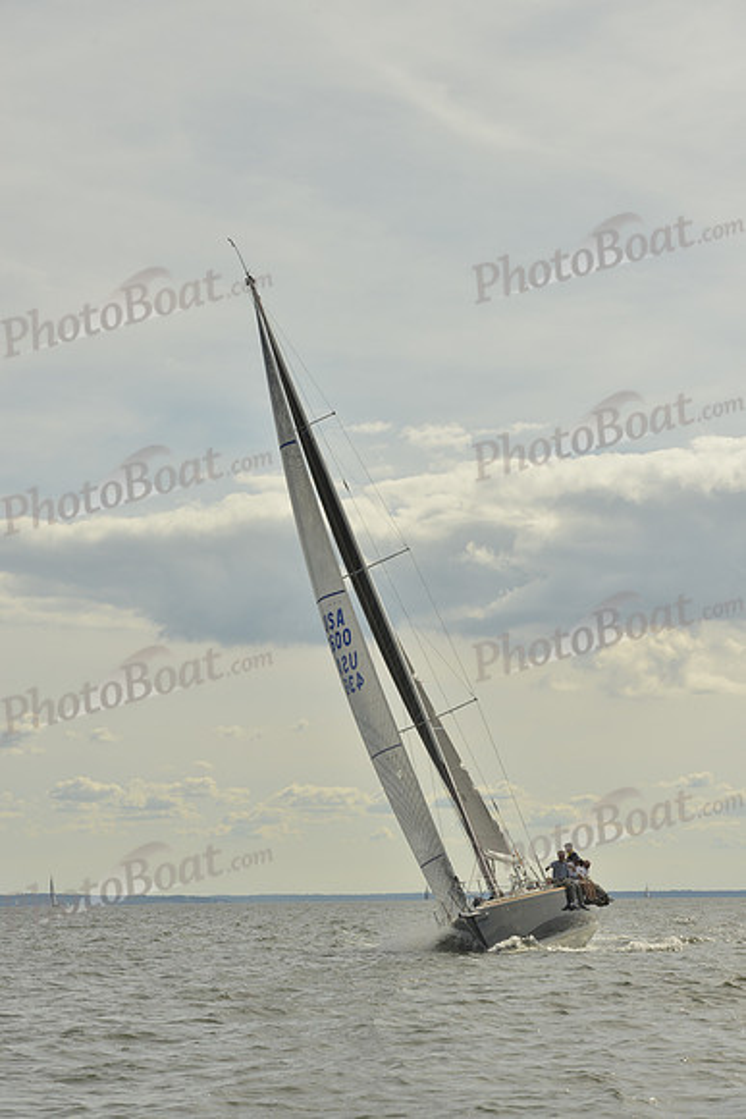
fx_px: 3106
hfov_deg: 13.7
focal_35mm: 100
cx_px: 373
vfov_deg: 20.4
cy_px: 560
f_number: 9
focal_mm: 100
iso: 200
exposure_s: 1/1000
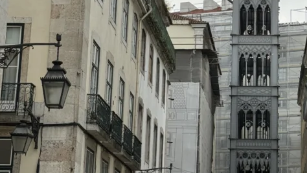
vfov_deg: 10.7
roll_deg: -1.0
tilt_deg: +15.9
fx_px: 920
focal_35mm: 113
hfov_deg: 18.8
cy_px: 32
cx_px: 238
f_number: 1.78
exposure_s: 1/1923
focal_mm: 6.86
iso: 64
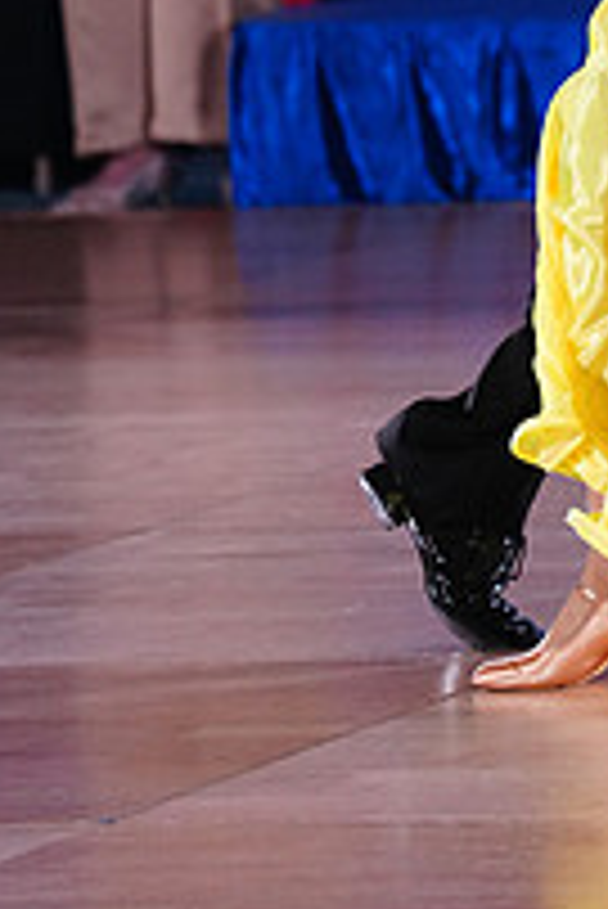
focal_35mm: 575
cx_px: 862
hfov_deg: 2.4
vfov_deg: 3.6
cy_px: -212
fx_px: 14541
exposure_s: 1/500
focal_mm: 200
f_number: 2.8
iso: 2500
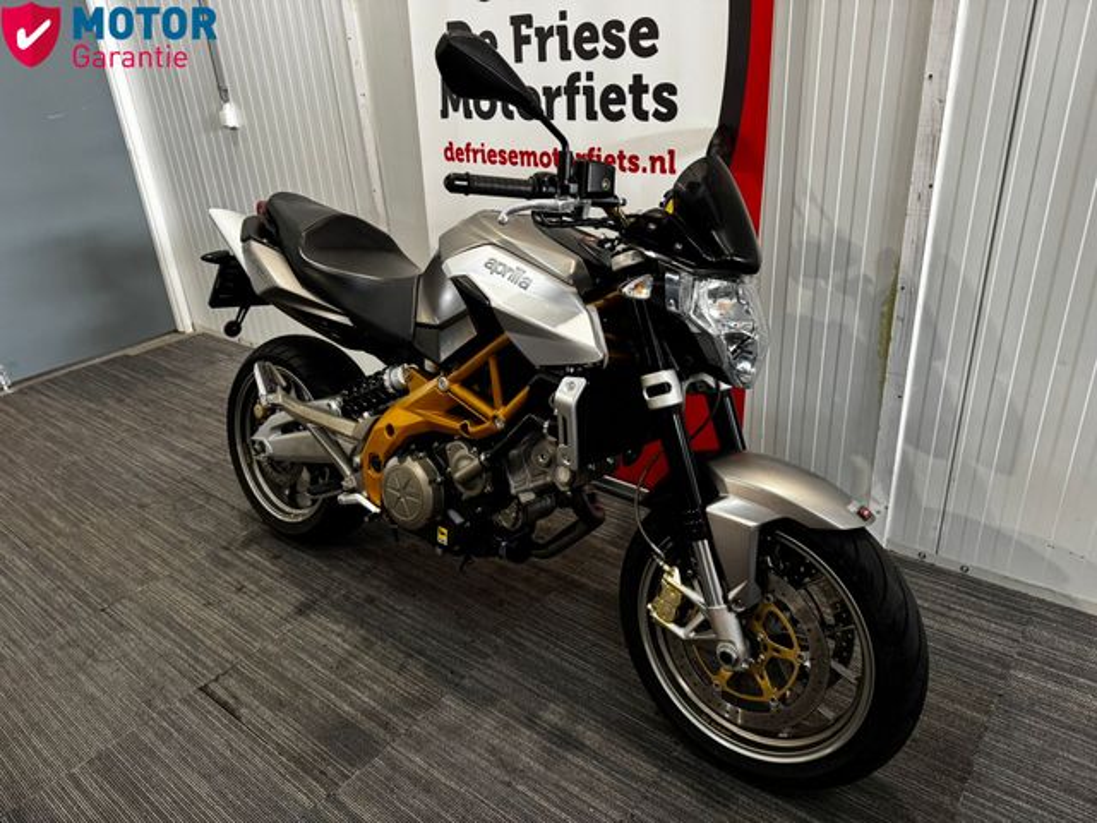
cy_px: 412
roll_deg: +4.2
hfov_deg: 71.6
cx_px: 548
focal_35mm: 24
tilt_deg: -26.1
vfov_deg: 56.8
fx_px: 761
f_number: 1.78
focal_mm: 6.76
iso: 250
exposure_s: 1/50
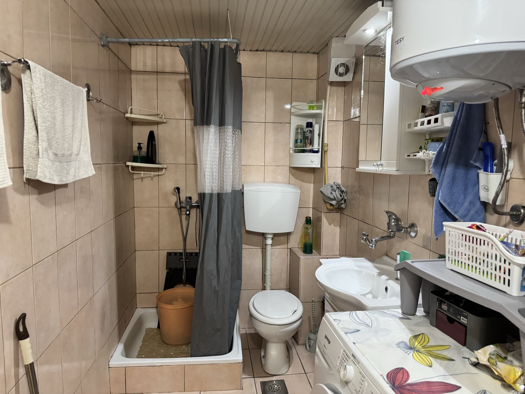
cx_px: 262
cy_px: 197
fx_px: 364
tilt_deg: -5.4
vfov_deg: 56.8
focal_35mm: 24
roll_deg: -1.3
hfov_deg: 71.6
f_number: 1.78
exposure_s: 1/50
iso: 500
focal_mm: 6.76
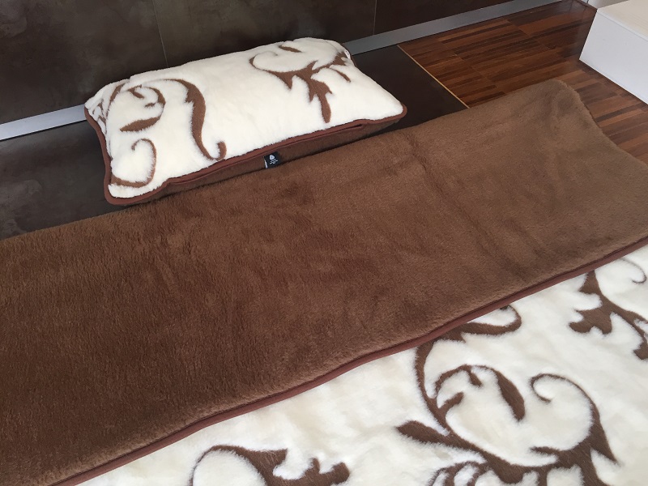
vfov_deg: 48.2
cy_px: 243
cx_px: 324
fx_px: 543
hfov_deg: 61.7
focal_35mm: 29
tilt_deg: -48.3
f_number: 2.2
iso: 32
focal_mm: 4.15
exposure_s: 1/33
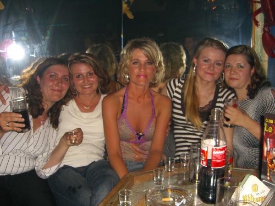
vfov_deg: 37.7
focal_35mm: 38
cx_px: 138
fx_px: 302
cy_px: 103
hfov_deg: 49.0
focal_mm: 7.9
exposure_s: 1/60
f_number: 2.8
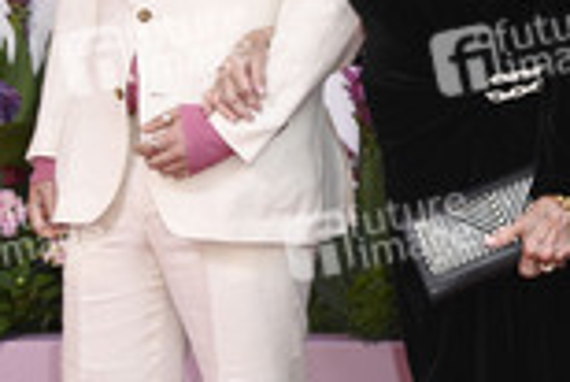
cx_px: 798
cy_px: -41
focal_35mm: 181
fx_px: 2868
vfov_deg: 7.6
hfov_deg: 11.0
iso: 500
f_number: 6.3
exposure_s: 1/250
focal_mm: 62
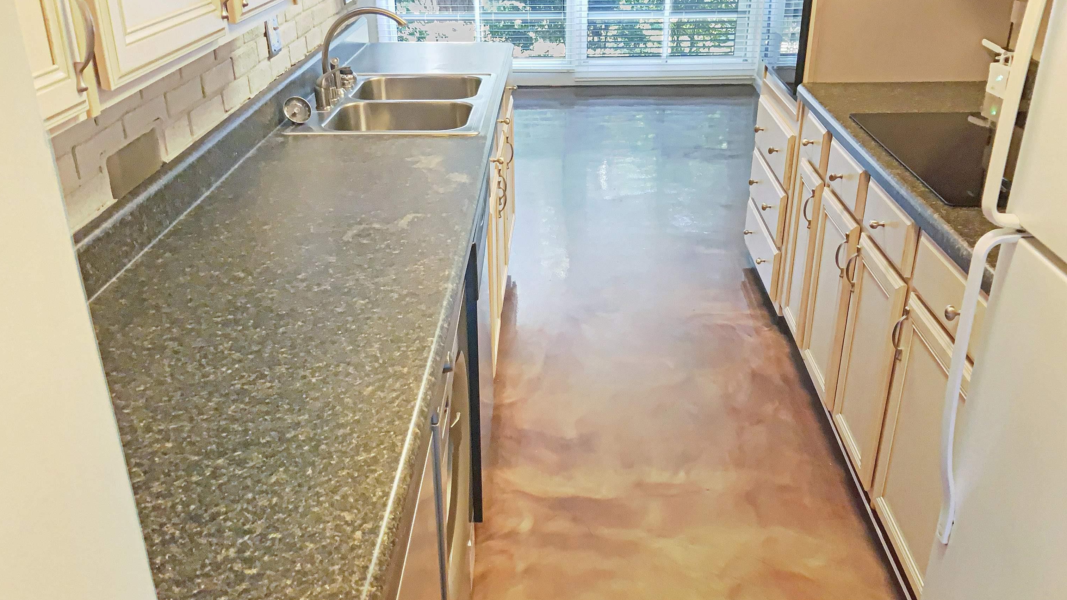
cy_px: 333
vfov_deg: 36.6
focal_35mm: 32
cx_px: 527
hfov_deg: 61.0
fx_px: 905
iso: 250
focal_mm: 3
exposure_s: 1/40
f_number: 1.8
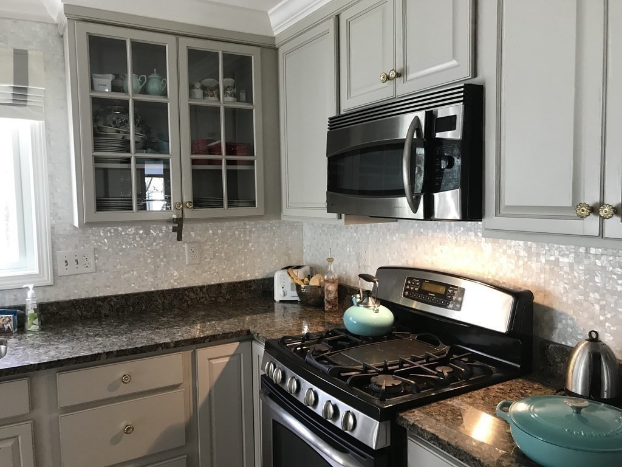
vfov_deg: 49.7
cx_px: 311
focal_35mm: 28
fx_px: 503
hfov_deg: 63.4
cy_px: 234
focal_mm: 3.99
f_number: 1.8
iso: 40
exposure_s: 1/20
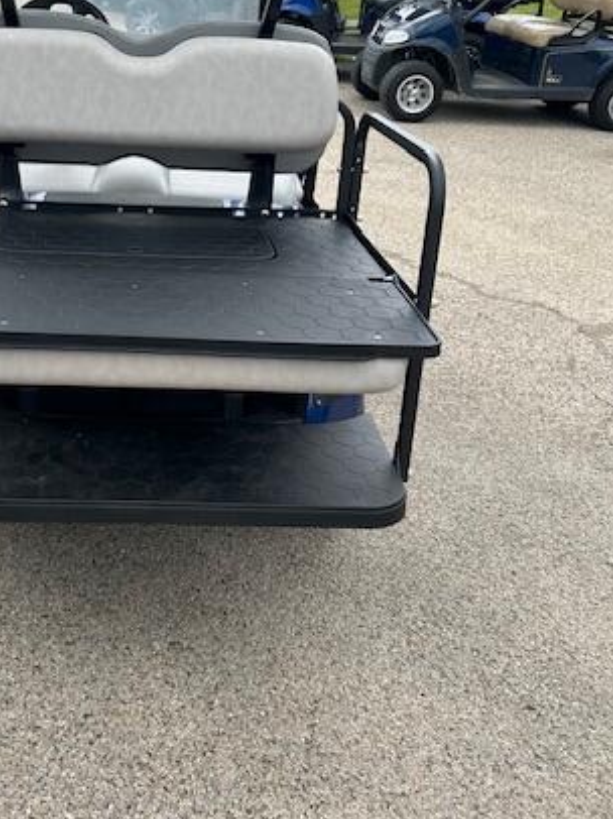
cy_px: 313
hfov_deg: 34.6
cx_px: 175
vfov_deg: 45.5
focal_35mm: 41
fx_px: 969
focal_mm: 5.7
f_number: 1.5
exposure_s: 1/1311
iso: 50
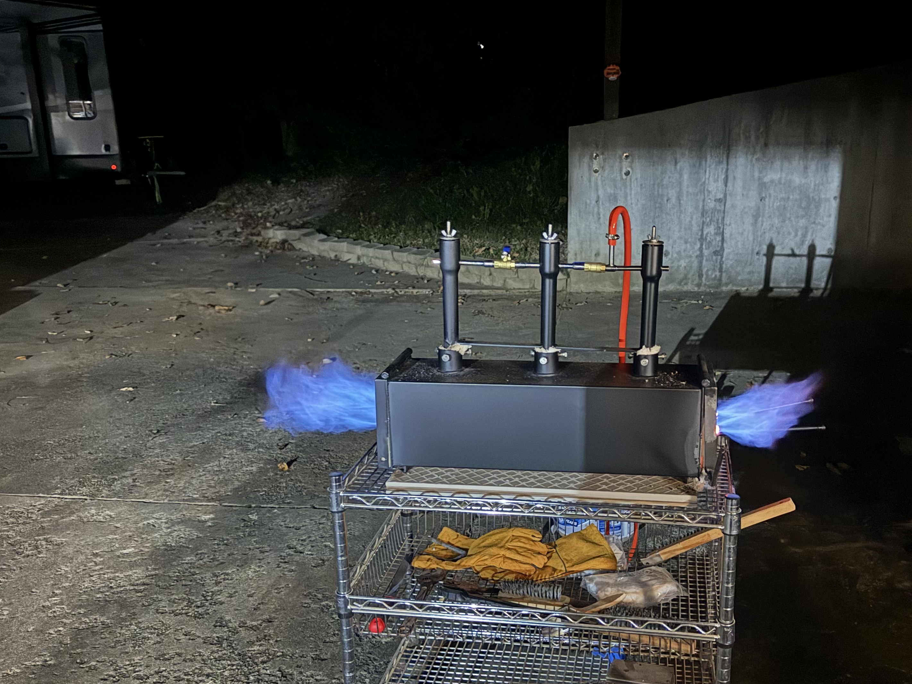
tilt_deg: -17.5
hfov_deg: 53.7
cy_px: 384
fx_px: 896
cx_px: 534
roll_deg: +0.5
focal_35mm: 34
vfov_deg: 41.7
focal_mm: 6.76
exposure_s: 1/9
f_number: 1.78
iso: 2000
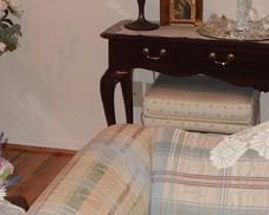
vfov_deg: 13.1
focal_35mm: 110
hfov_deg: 17.3
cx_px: 46
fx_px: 877
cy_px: -126
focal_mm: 4.5
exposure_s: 1/30
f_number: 3.4
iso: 200
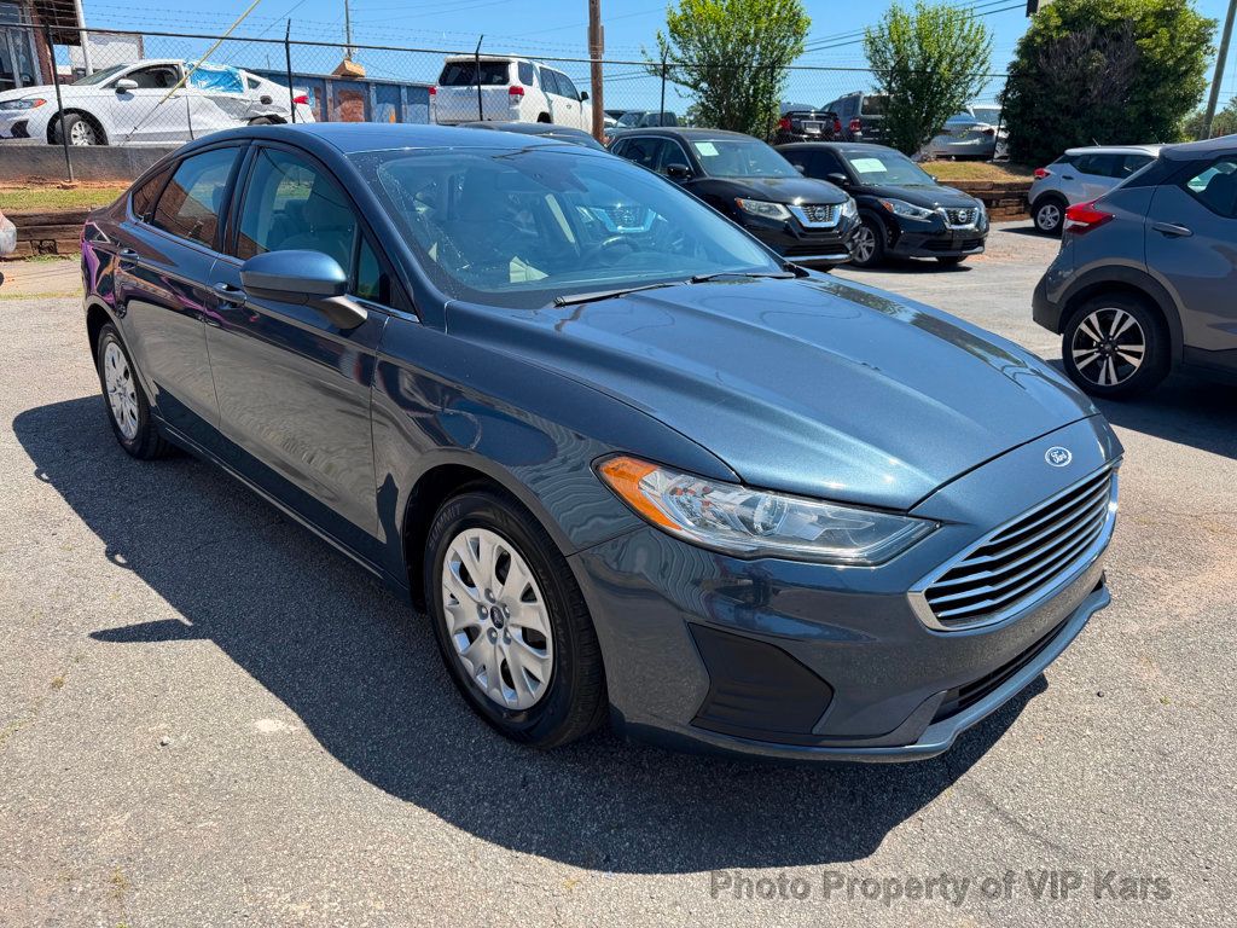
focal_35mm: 24
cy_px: 464
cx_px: 618
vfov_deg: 56.8
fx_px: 858
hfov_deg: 71.6
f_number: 1.78
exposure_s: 1/2110
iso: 80
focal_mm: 6.76
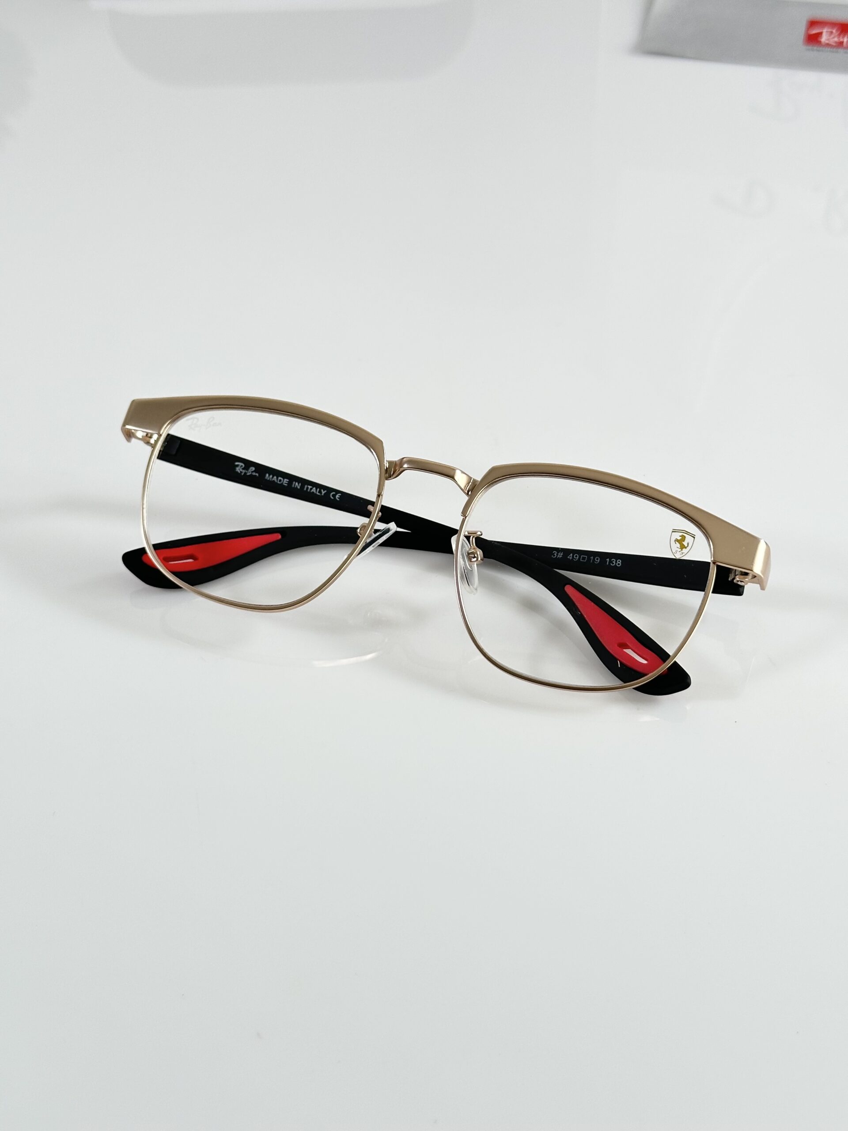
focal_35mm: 48
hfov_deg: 30.3
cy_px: 566
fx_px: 1568
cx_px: 424
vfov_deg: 39.7
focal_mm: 6.86
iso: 64
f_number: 1.78
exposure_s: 1/121
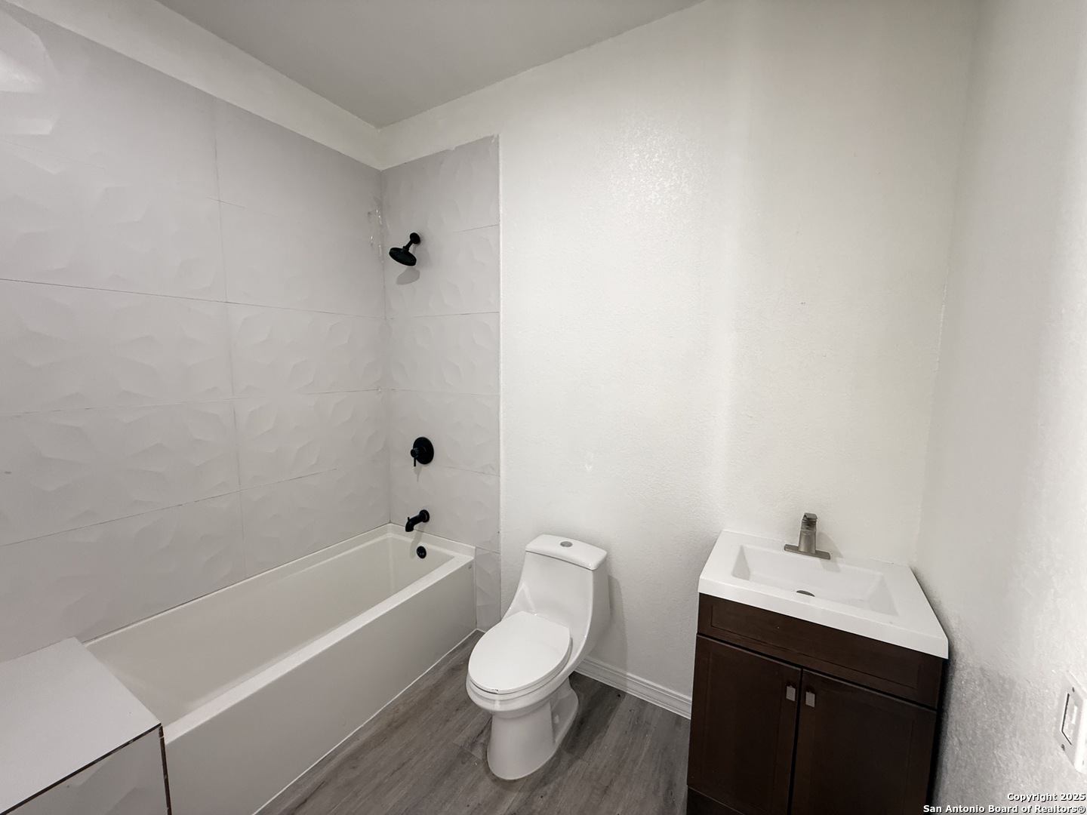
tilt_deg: -6.1
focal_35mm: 14
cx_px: 544
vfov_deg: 85.7
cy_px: 408
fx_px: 440
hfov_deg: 102.1
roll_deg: -0.7
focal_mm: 2.22
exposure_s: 1/60
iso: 400
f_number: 2.2
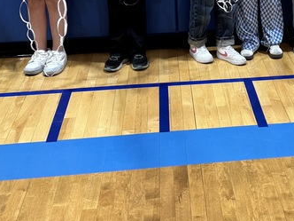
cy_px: -10
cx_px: 260
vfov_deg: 19.2
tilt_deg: -16.1
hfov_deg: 25.6
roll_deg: -0.1
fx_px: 628
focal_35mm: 74
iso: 200
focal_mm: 6.76
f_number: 1.78
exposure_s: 1/120
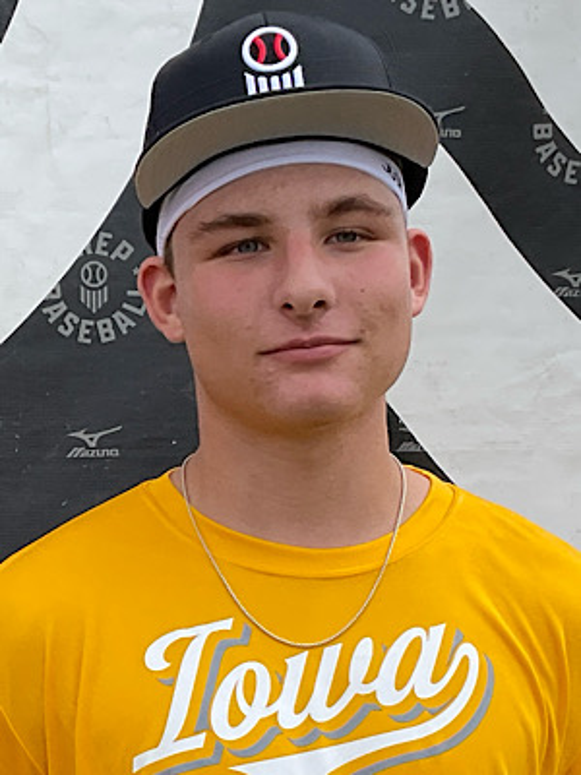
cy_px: 388
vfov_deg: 61.7
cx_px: 290
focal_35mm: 29
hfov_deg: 48.2
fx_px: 649
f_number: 1.8
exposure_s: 1/1490
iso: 16
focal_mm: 3
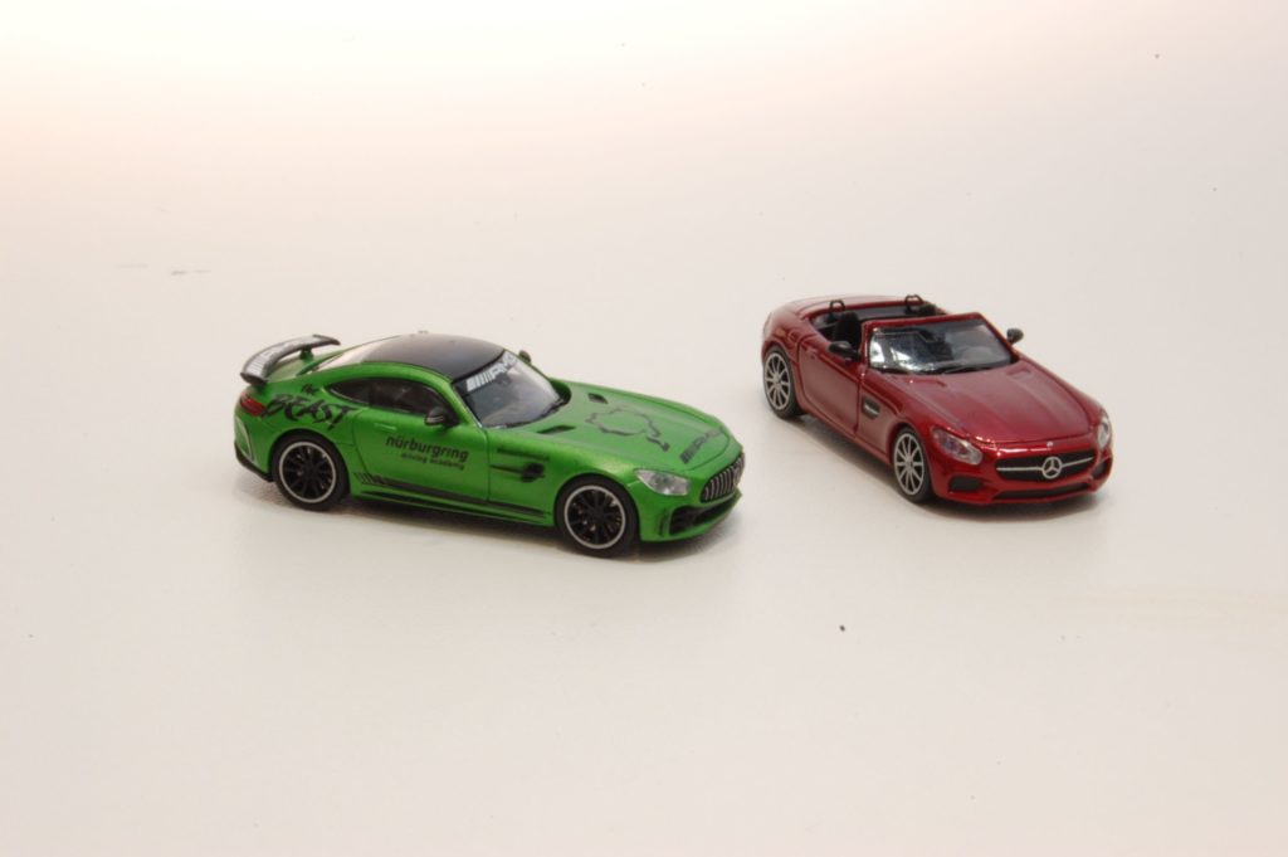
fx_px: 2949
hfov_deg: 24.6
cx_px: 644
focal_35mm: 82
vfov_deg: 16.5
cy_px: 428
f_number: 36
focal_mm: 55
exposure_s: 6
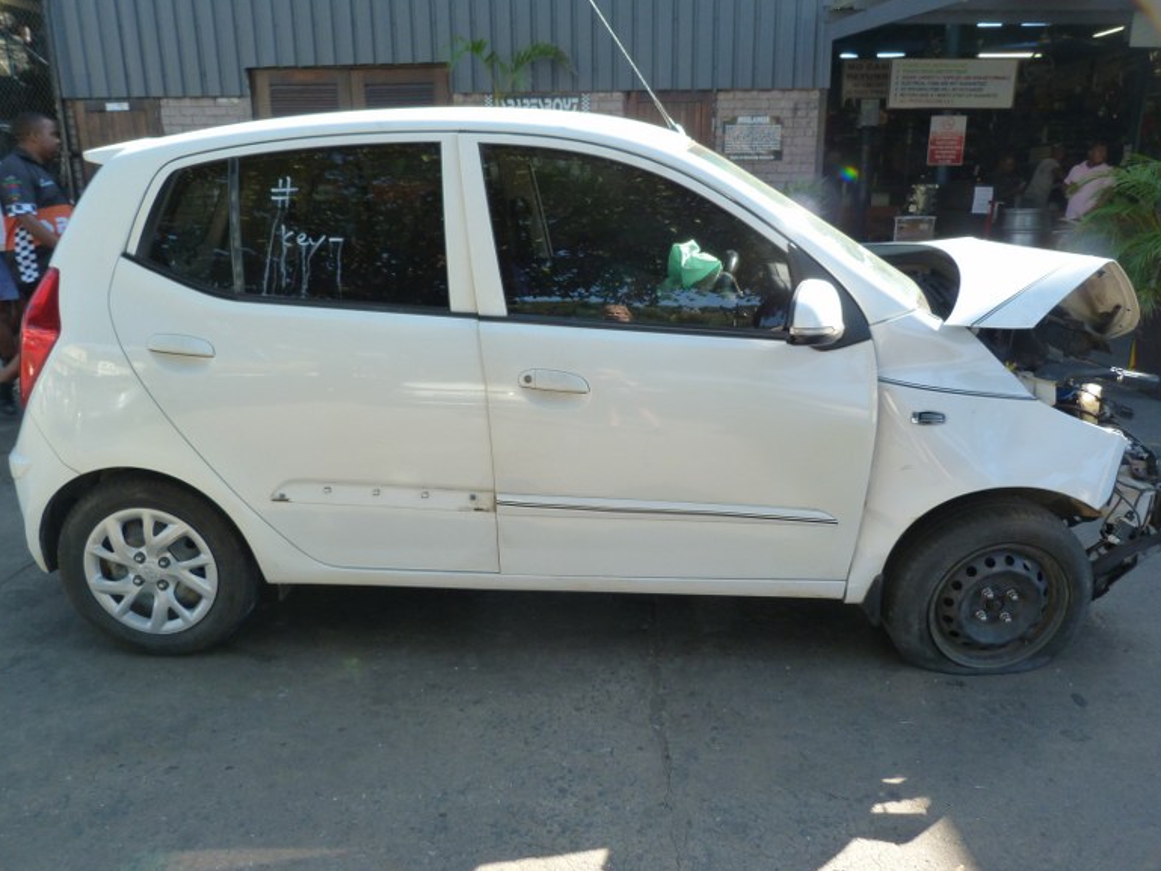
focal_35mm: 26
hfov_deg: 67.3
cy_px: 444
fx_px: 872
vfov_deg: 53.1
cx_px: 590
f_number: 3.6
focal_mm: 4.5
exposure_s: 1/100
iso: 125
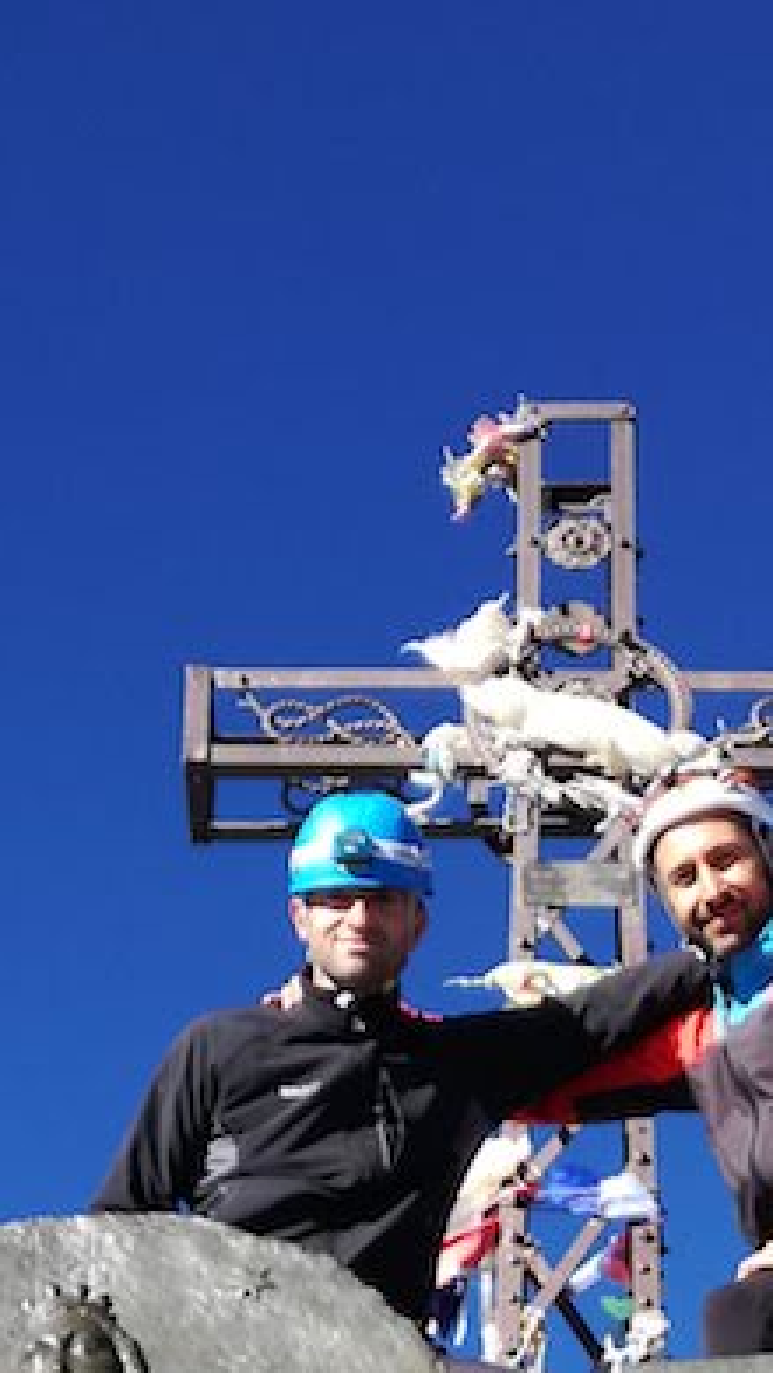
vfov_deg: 25.0
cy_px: 1626
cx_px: 555
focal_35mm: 77
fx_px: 2805
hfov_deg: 15.6
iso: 50
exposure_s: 1/583
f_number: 2
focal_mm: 3.79
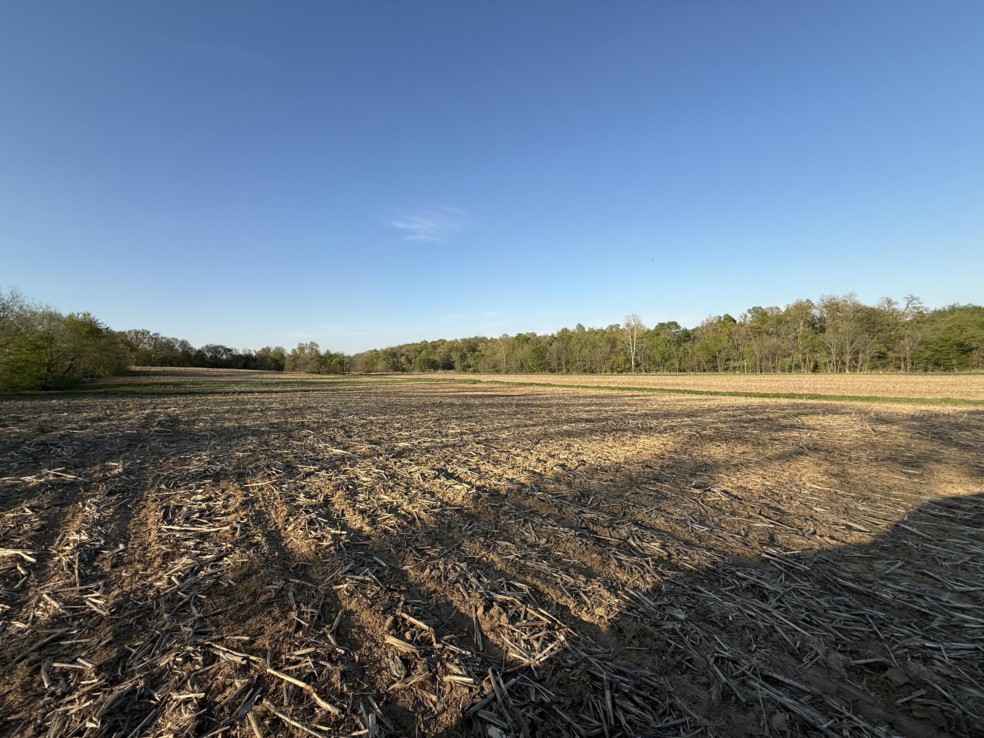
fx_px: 398
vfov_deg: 85.7
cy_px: 369
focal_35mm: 14
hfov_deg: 102.1
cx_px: 492
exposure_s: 1/1497
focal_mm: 2.22
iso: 50
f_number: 2.2
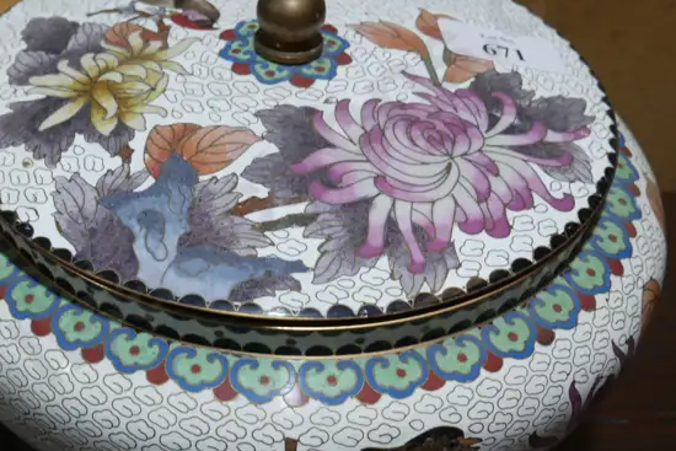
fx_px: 1747
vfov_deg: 14.7
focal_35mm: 93
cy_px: 243
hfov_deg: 21.8
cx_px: 202
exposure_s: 1/60
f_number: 5.2
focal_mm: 24
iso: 200
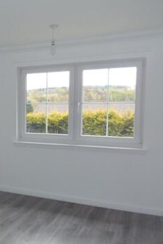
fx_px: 278
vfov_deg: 47.3
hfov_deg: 30.3
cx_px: -1
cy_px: 136
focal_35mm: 41
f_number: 2.9
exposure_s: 1/60
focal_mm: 4.3
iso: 64
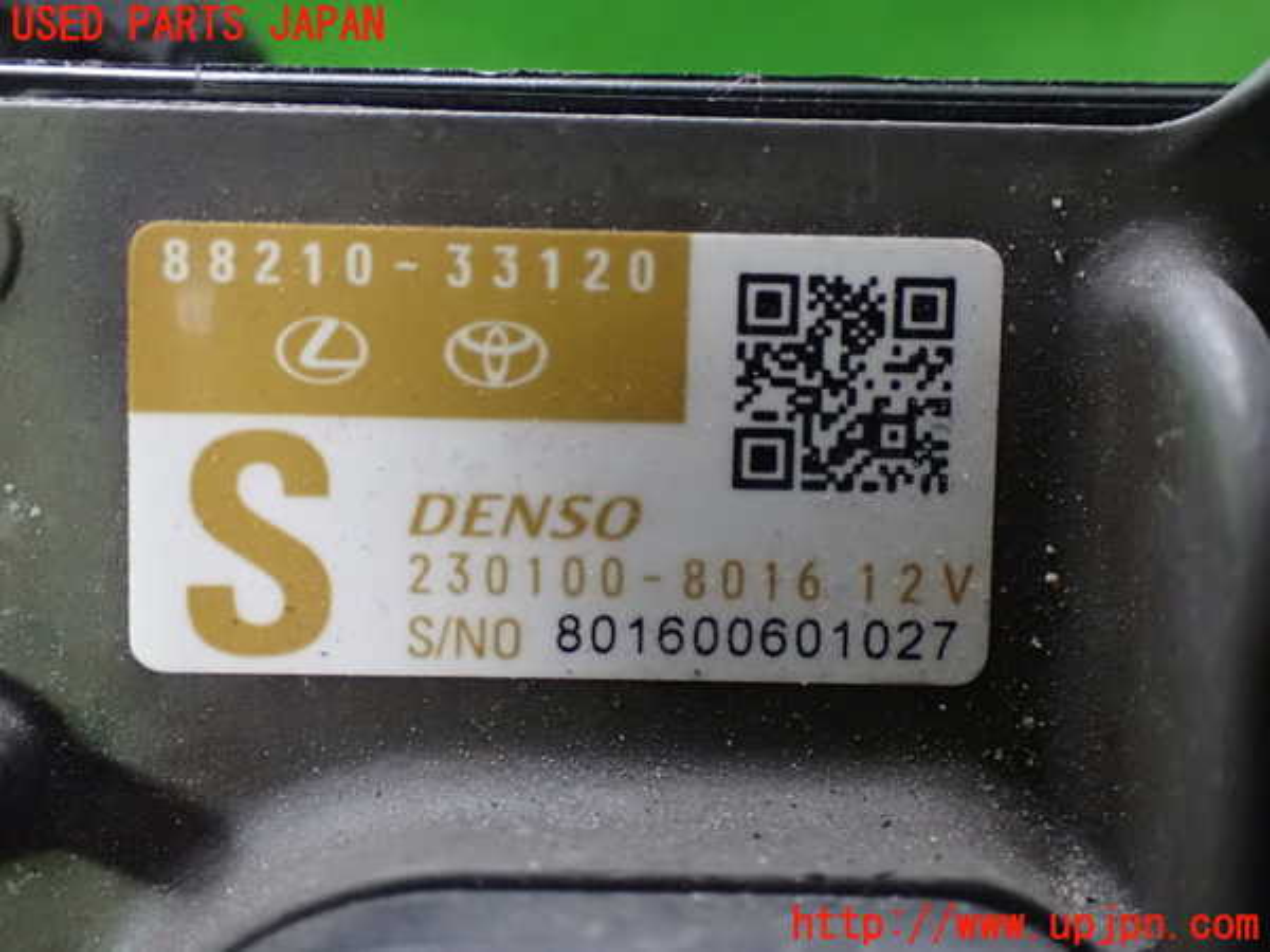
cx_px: 635
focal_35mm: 47
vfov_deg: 30.9
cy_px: 476
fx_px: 1724
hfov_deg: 40.4
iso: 1600
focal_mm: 8.4
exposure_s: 1/40
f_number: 3.1
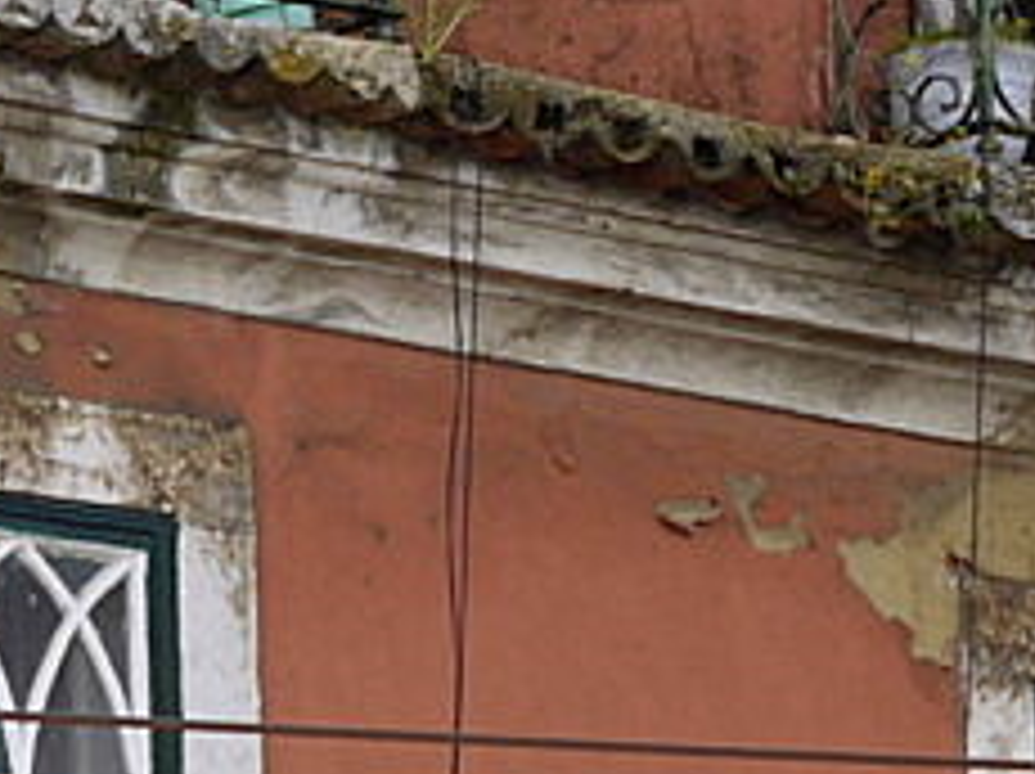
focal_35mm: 501
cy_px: 990
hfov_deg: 4.0
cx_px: 220
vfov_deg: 3.0
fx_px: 14964
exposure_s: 1/100
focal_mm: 45
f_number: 5.6
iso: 100
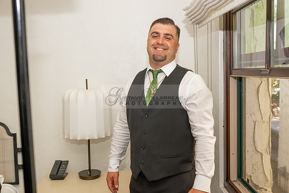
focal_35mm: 37
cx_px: 144
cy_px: 96
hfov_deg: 51.9
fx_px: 297
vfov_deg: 36.0
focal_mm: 37
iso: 500
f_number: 4.5
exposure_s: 1/160
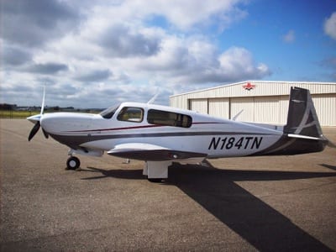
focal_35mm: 37
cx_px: 168
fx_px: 359
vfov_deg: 38.7
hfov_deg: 50.1
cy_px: 126
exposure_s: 1/489
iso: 80
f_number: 5.6
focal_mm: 6.2
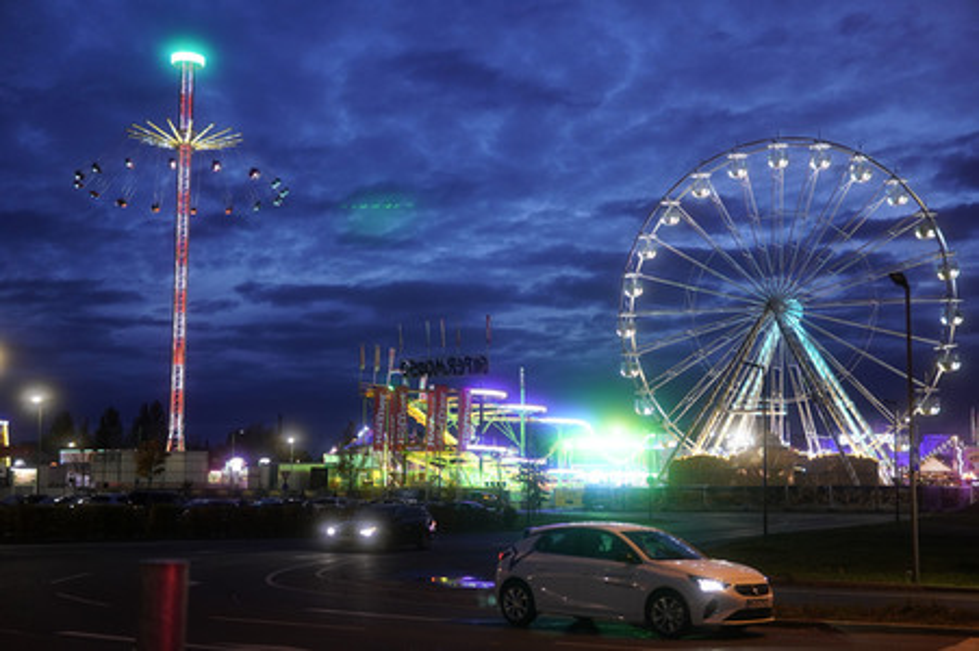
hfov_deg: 43.6
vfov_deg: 29.8
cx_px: 490
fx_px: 1223
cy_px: 326
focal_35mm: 45
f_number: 1.4
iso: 640
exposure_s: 1/160
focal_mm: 30
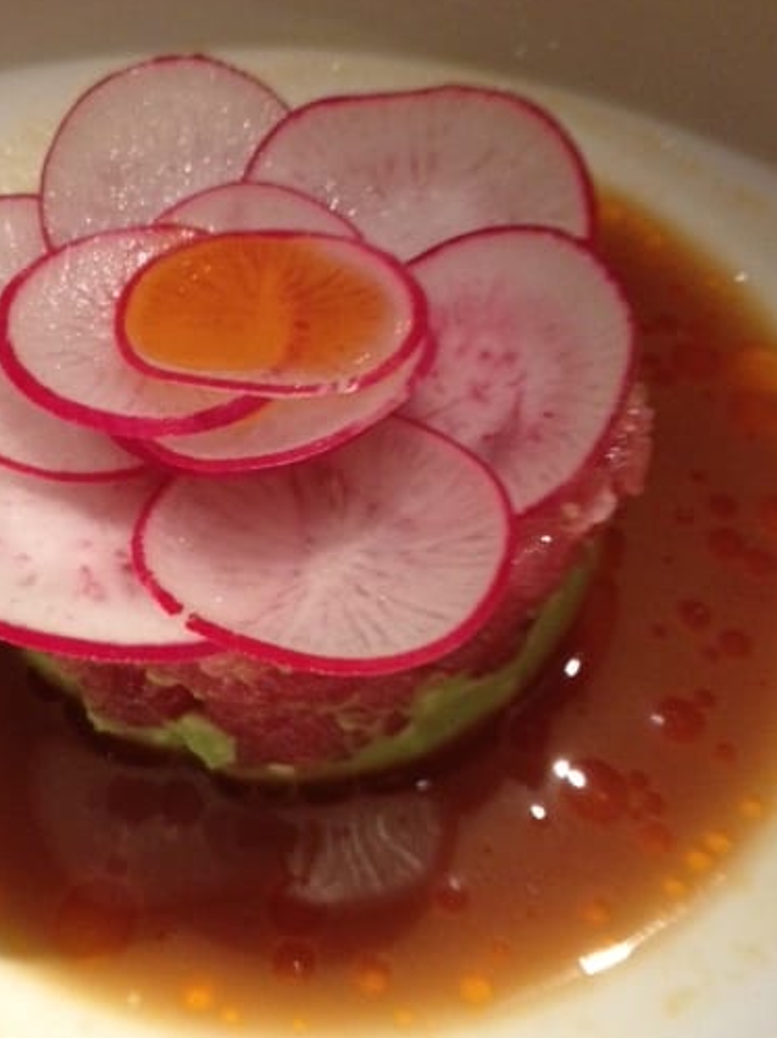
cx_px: 294
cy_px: 419
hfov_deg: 32.0
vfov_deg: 41.9
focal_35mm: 45
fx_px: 1348
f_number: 2.4
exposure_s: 1/17
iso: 400
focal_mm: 4.28
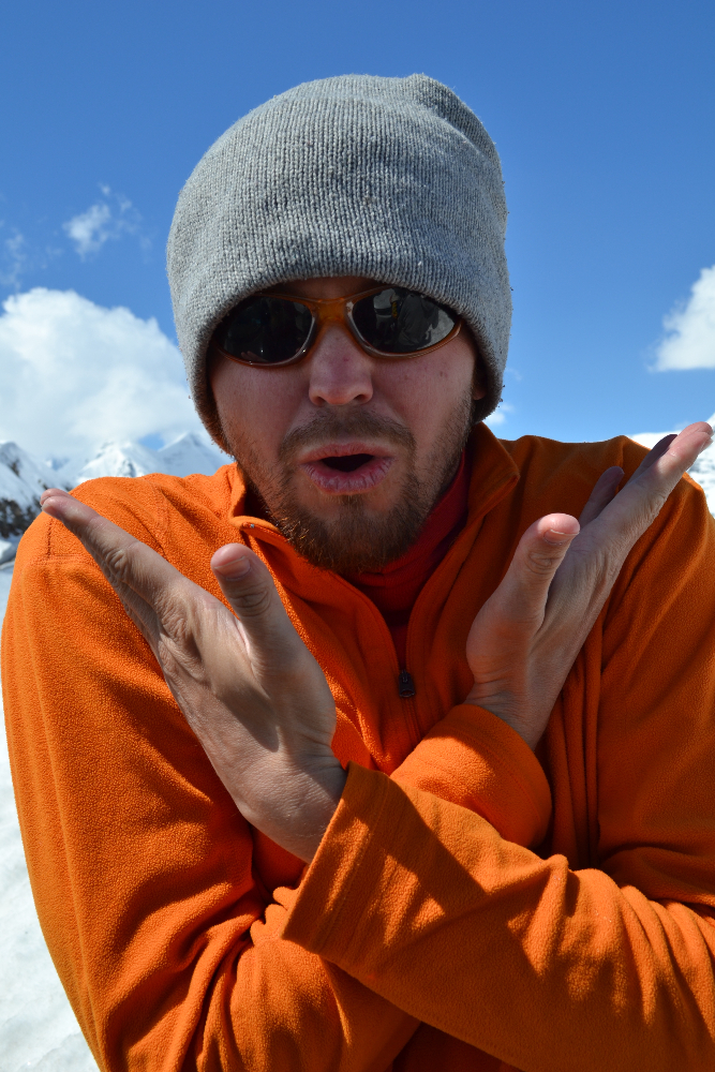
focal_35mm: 36
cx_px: 358
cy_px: 536
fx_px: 1072
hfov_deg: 36.9
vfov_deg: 53.1
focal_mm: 24
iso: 100
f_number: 9
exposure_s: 1/320
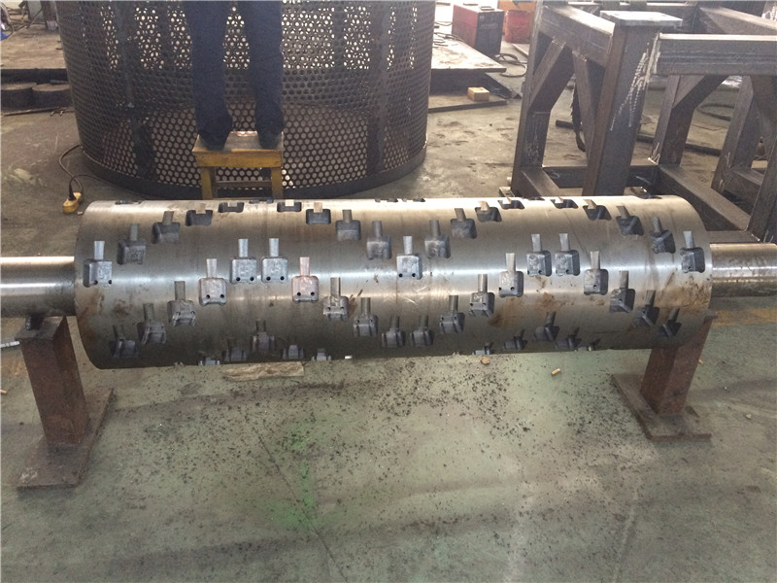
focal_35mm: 29
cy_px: 292
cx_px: 388
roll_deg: -2.0
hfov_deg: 61.7
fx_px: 651
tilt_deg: -31.3
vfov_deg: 48.2
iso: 250
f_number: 2.2
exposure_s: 1/33
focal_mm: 4.15
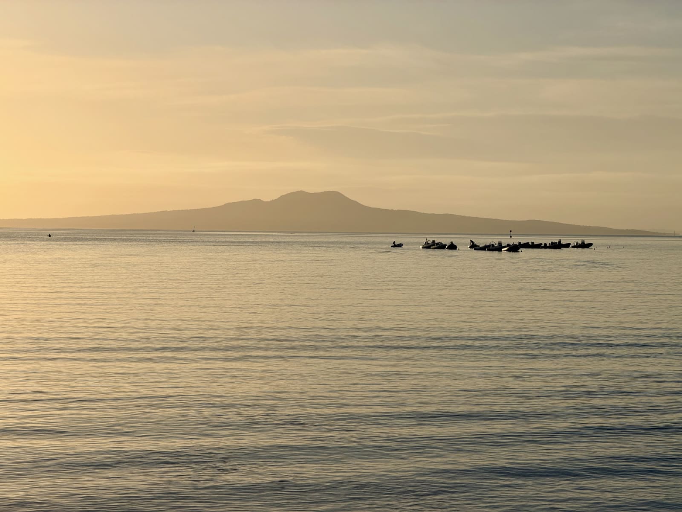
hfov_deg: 19.6
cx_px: 341
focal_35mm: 100
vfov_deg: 14.8
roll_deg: -0.3
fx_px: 1970
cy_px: 256
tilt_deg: -1.2
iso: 20
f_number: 2.8
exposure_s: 1/2165
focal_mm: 16.89
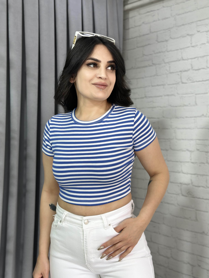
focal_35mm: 48
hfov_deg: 30.3
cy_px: 139
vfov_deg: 39.7
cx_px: 104
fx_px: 386
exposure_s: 1/130
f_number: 1.78
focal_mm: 6.86
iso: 64
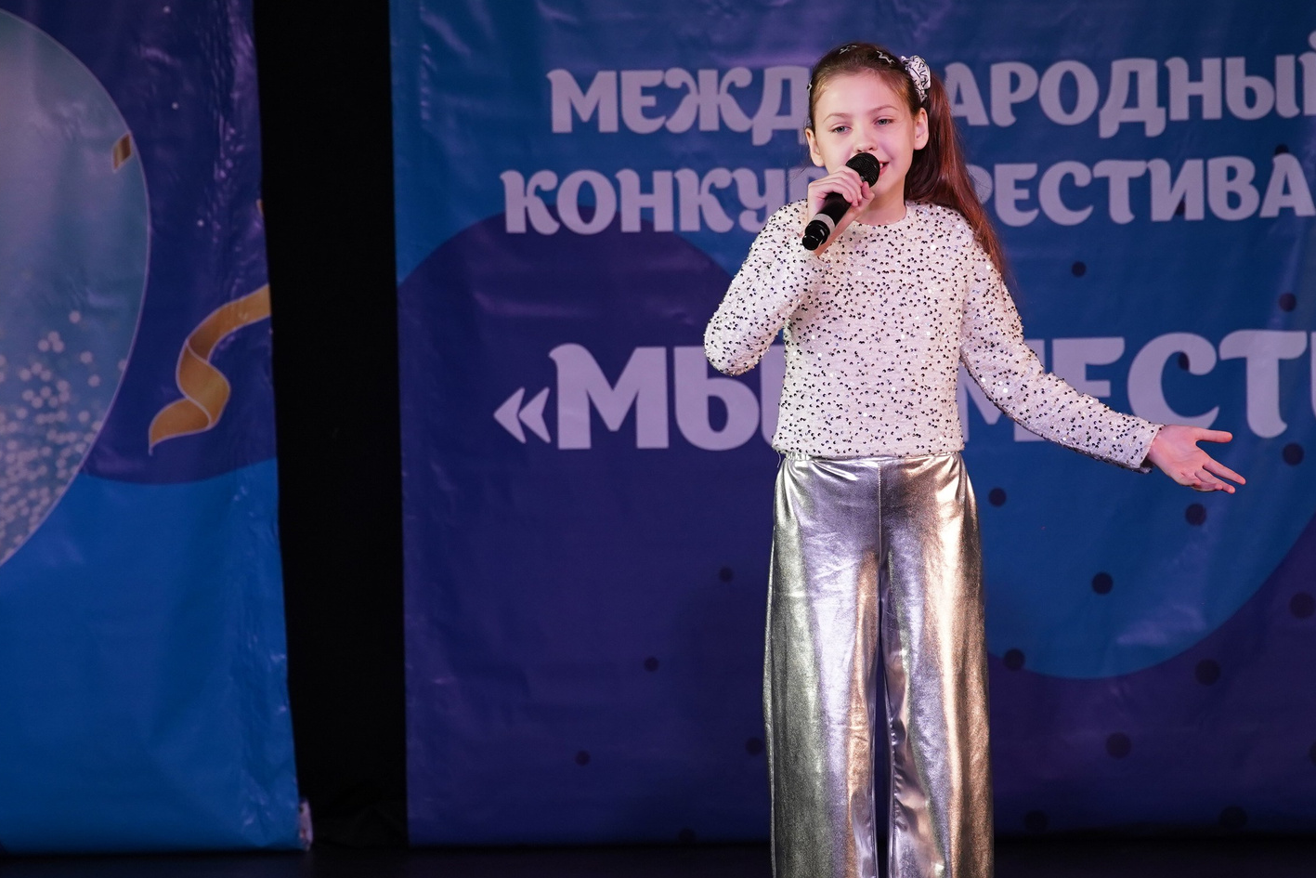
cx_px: 855
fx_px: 9907
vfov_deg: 5.1
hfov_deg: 7.6
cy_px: 451
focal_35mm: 271
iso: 1600
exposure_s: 1/400
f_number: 4
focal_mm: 150
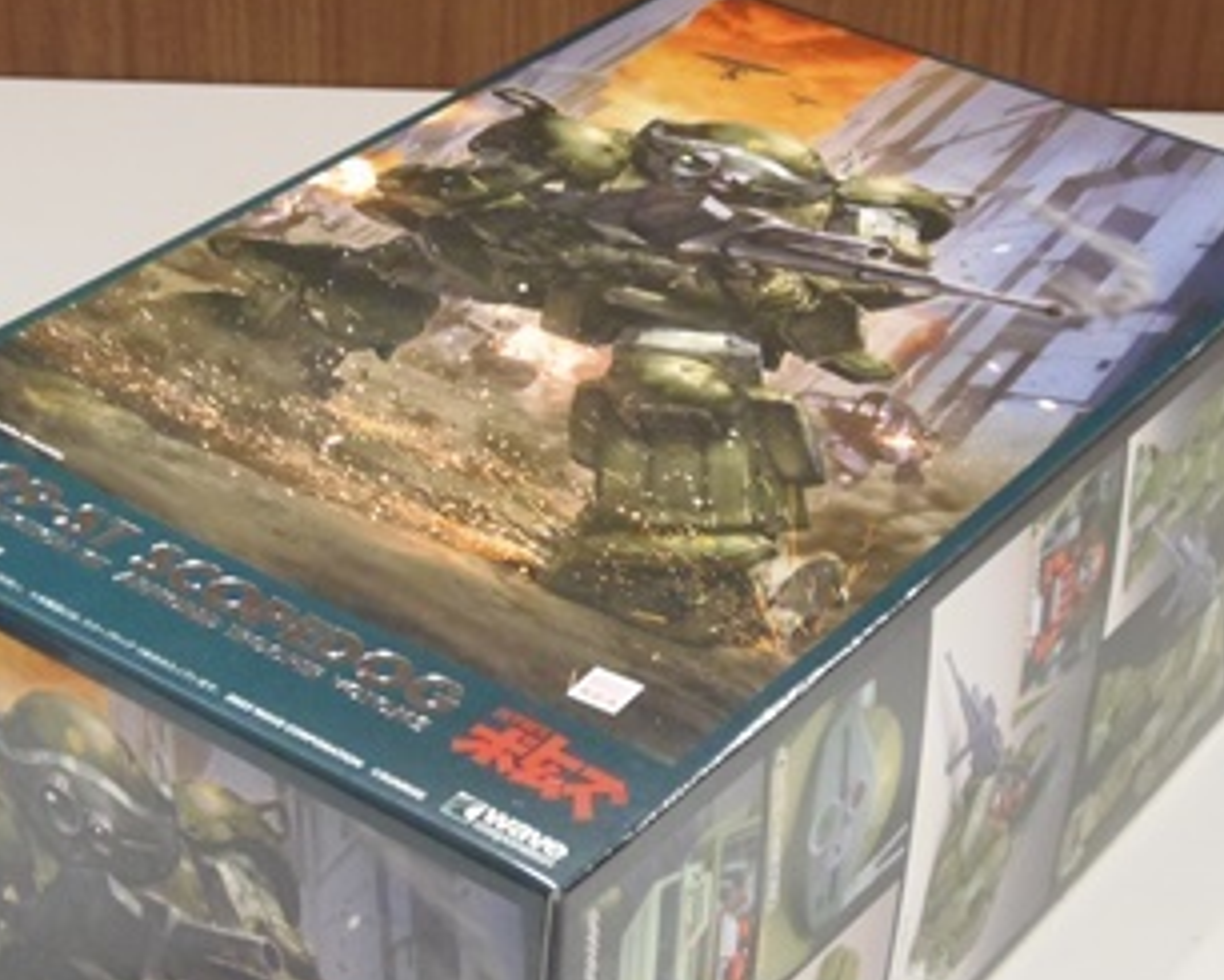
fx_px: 2428
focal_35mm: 67
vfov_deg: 22.7
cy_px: 694
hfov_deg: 28.3
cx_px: 596
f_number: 3.6
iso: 400
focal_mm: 7.8
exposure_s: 1/20
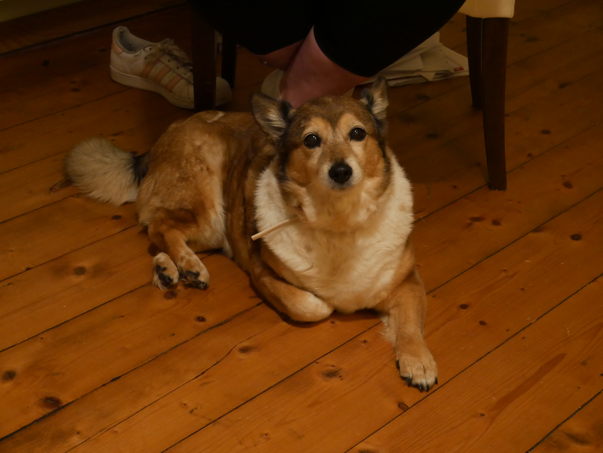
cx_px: 302
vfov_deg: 22.9
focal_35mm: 64
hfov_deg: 30.3
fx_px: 1115
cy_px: 226
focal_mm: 32
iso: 3200
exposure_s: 1/13
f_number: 8
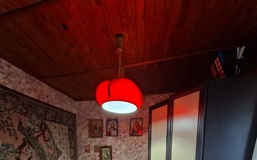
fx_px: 133
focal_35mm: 19
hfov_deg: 88.0
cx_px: 131
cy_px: 170
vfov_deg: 47.7
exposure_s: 1/24
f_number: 2.2
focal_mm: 1.74
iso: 320
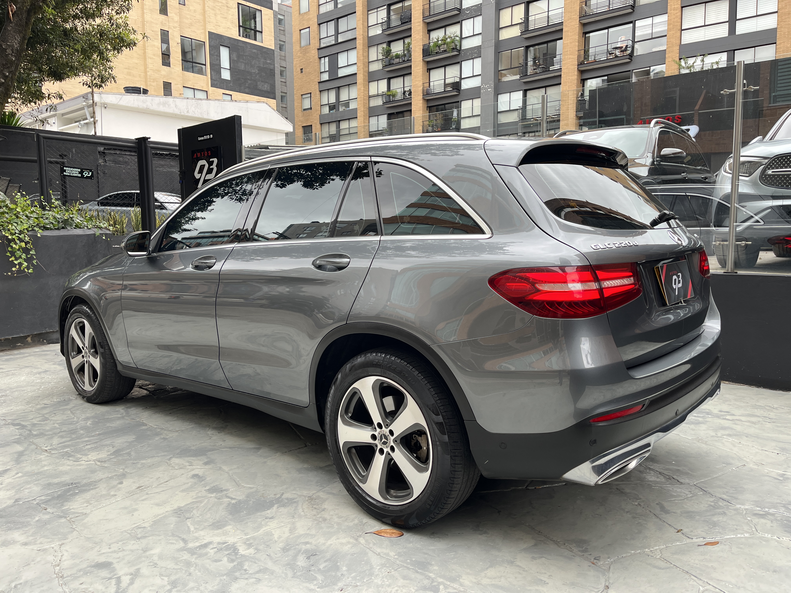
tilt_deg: -7.2
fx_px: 594
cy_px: 296
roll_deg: +0.2
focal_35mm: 26
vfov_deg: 53.1
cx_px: 396
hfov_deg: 67.3
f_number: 1.6
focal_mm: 5.1
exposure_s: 1/253
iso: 50
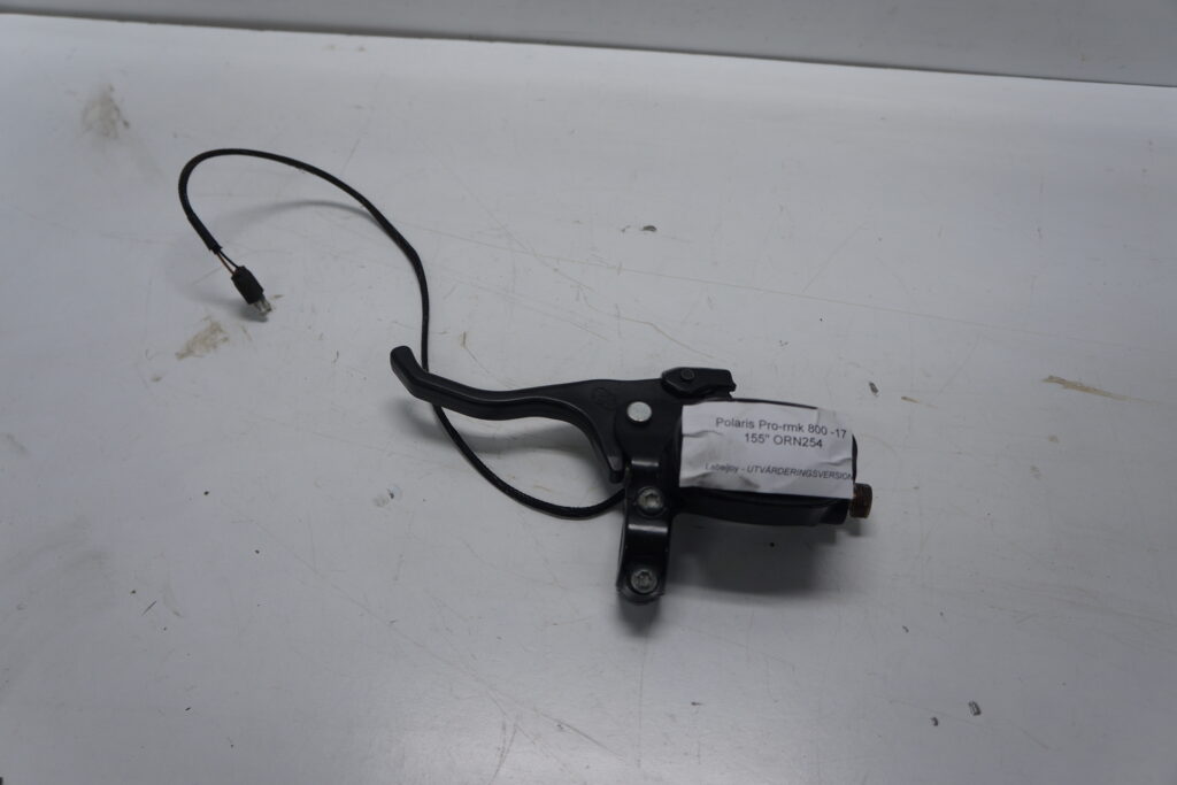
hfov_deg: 59.5
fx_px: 1030
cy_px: 392
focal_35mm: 32
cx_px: 588
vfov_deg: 41.7
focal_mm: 21
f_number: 4
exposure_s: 1/100
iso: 100
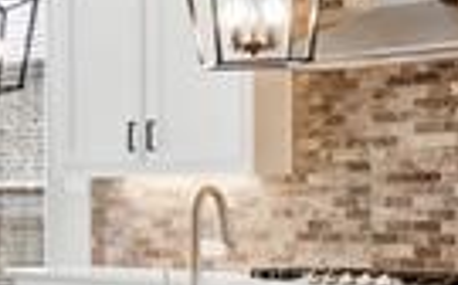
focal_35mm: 93
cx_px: -560
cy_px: 214
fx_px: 1159
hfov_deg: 15.5
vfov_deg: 14.0
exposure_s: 1/10
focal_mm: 12
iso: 250
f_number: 9
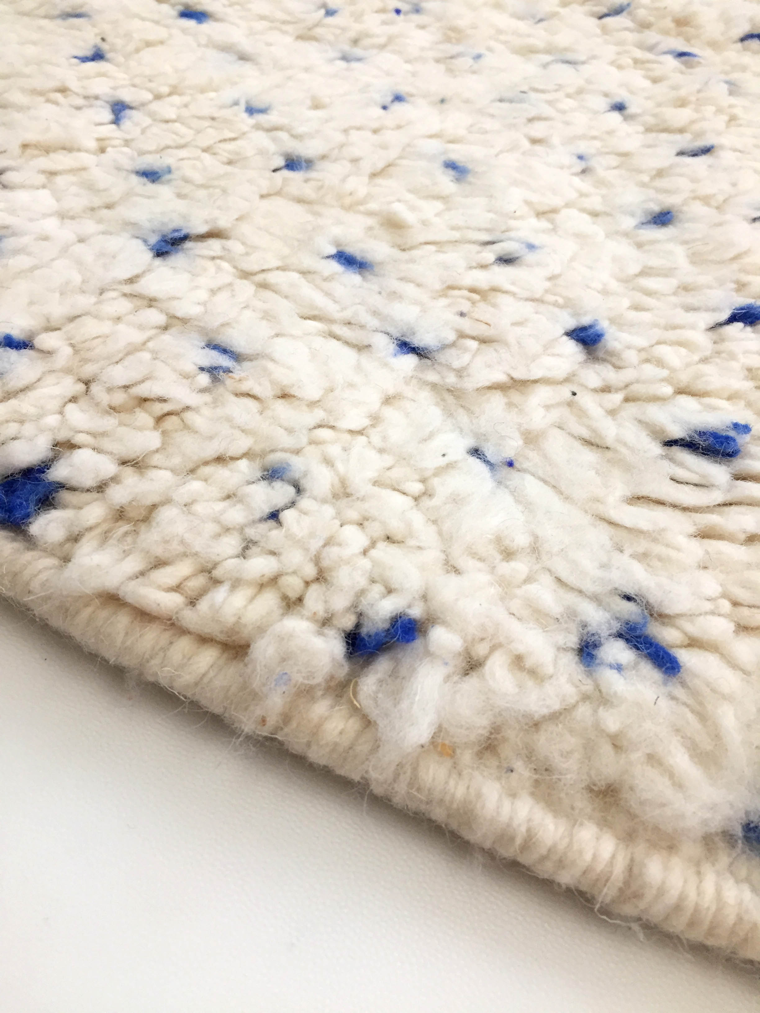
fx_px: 849
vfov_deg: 61.7
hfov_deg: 48.2
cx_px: 380
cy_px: 506
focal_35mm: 29
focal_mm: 4.15
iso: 125
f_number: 2.2
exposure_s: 1/33
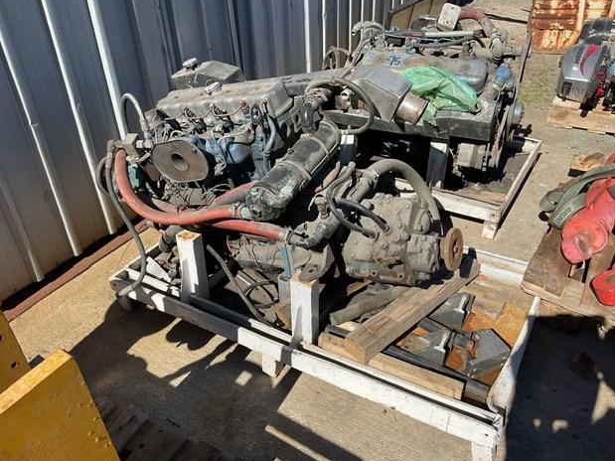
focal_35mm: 30
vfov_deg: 46.8
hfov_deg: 60.0
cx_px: 302
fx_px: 533
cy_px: 227
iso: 16
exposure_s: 1/1730
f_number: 1.8
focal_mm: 3
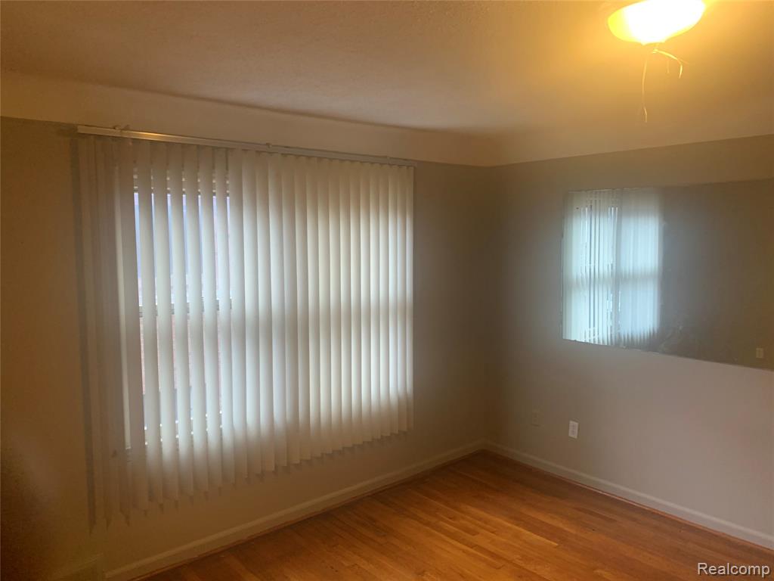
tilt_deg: -7.0
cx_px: 387
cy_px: 290
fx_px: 581
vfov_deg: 53.1
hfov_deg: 67.3
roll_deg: +1.0
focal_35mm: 26
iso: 160
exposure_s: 1/60
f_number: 1.8
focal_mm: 4.25
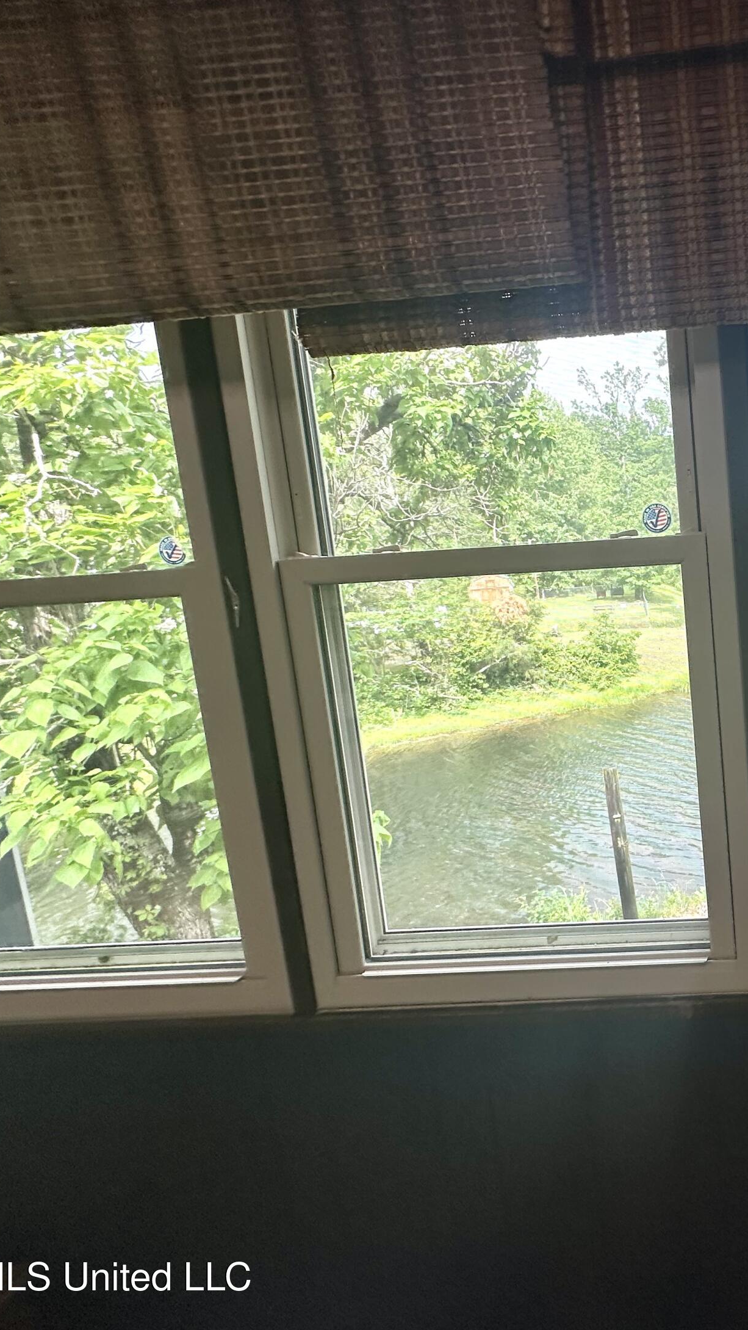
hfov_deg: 44.8
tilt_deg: -11.1
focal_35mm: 21
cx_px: 760
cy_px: 653
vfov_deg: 83.8
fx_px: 740
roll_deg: -0.2
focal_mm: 2.22
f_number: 2.2
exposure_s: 1/209
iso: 40
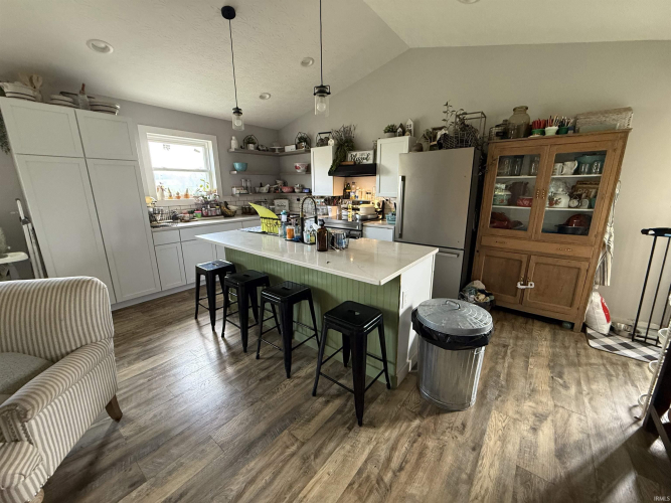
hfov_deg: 102.1
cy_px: 252
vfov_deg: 85.7
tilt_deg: -13.4
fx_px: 271
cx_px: 336
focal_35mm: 14
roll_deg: -0.2
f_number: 2.2
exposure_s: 1/60
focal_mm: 2.22
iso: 400
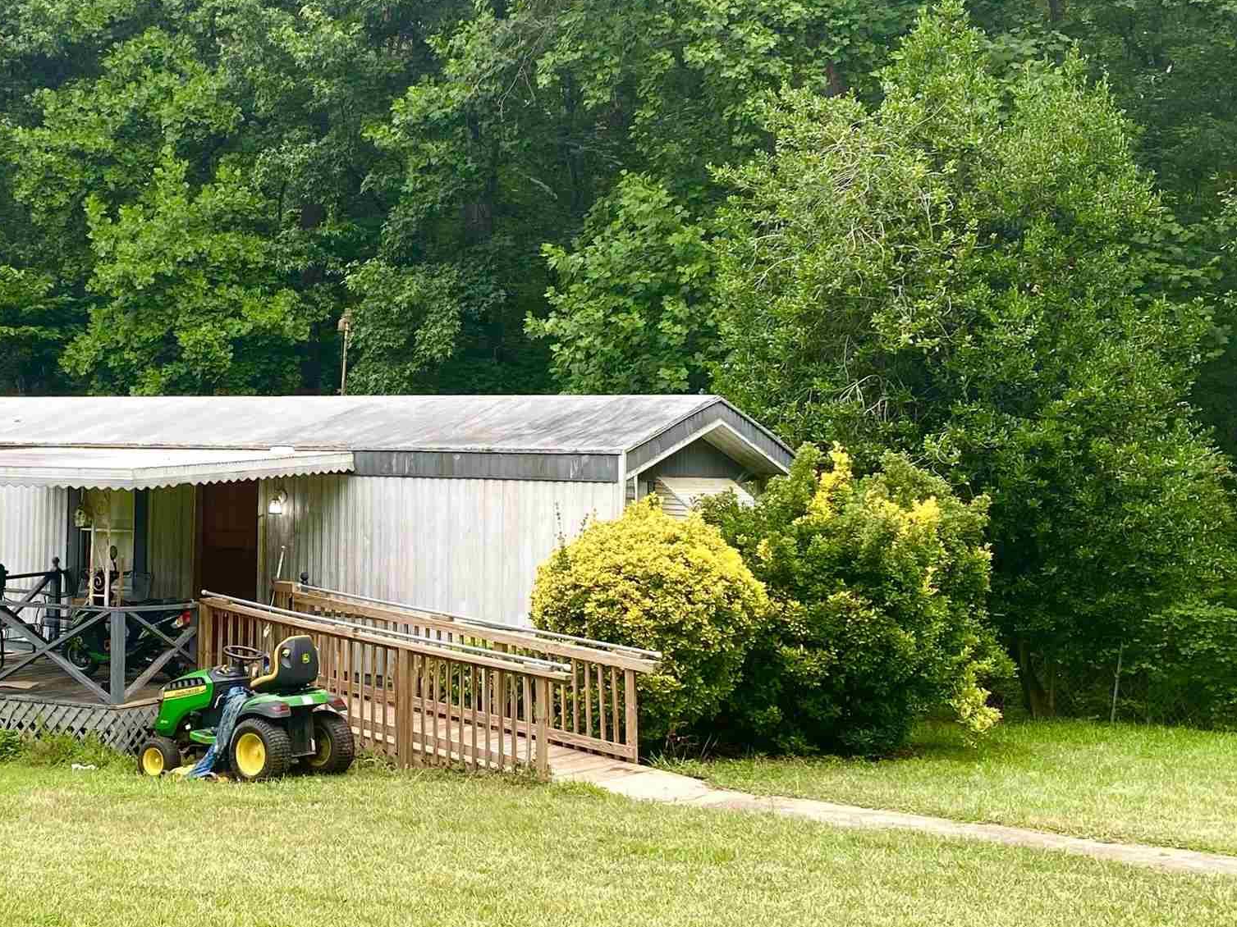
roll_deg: -2.1
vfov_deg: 27.5
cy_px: 441
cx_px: 282
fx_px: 1894
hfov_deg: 35.2
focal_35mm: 53
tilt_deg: +1.6
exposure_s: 1/122
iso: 32
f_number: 1.8
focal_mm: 4.25
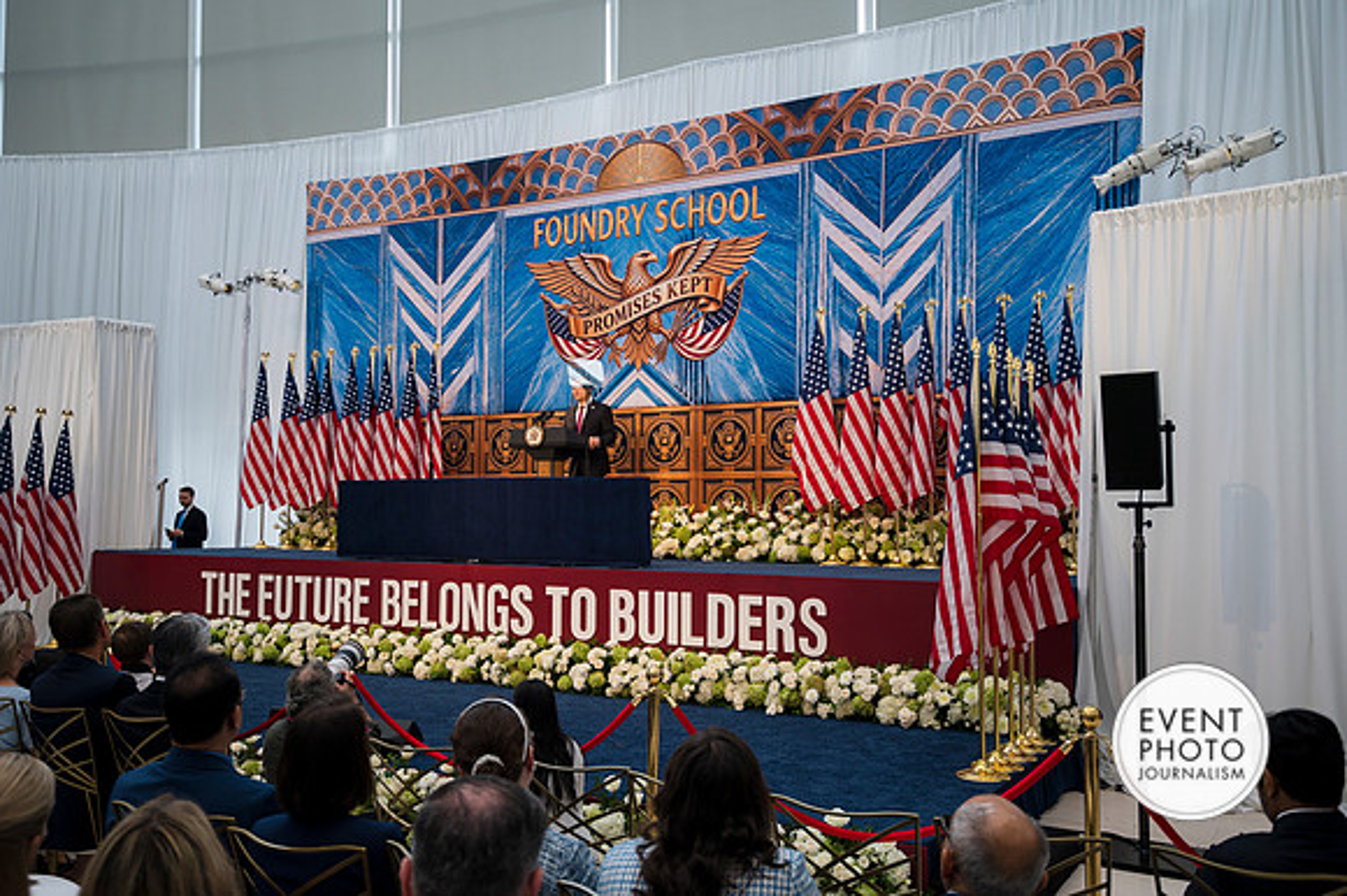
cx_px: 674
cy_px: 448
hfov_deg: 60.3
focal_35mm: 31
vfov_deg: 42.3
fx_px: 1159
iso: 220
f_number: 4
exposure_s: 1/160
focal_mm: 31
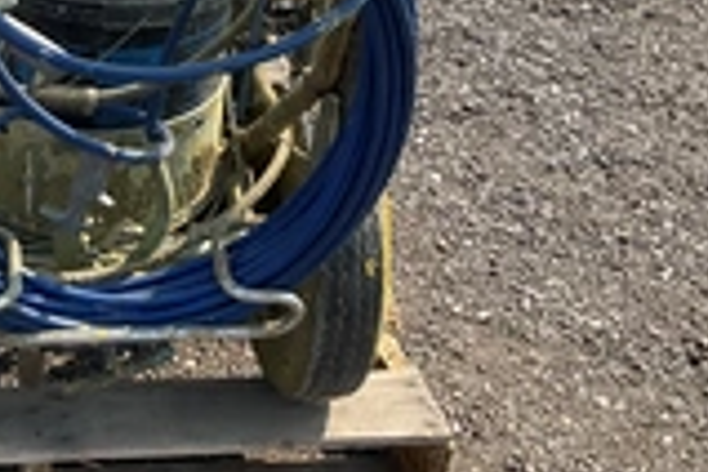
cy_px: 62
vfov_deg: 17.7
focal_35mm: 76
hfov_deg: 26.0
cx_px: 116
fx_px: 1495
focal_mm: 3
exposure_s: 1/728
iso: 25
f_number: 1.8
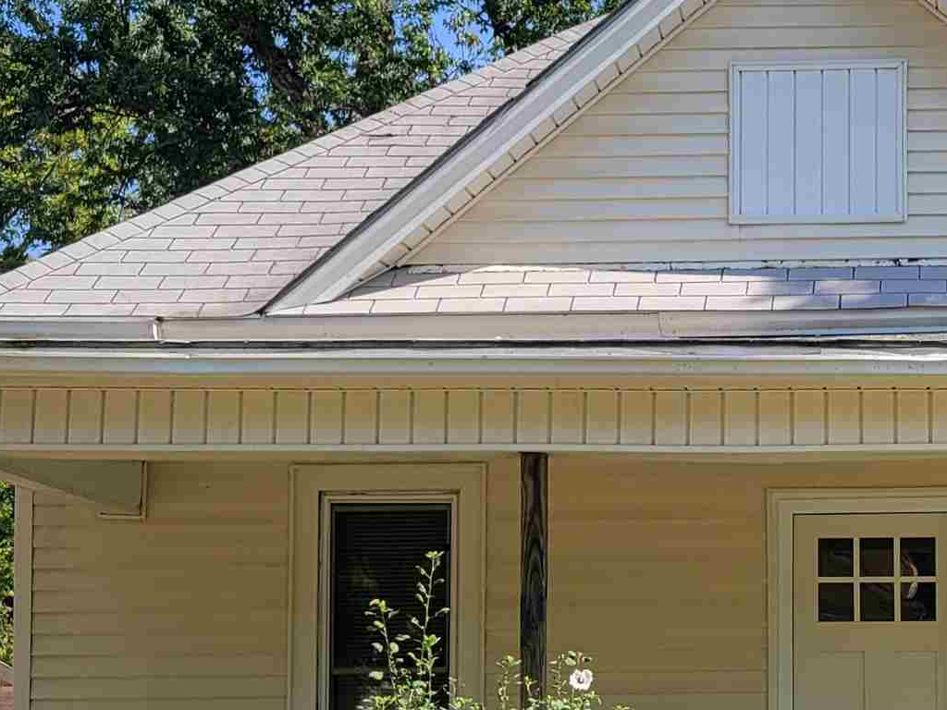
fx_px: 2134
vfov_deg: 18.6
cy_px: 636
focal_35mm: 78
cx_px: 850
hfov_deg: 24.3
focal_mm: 5.4
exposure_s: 1/1425
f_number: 1.8
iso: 40
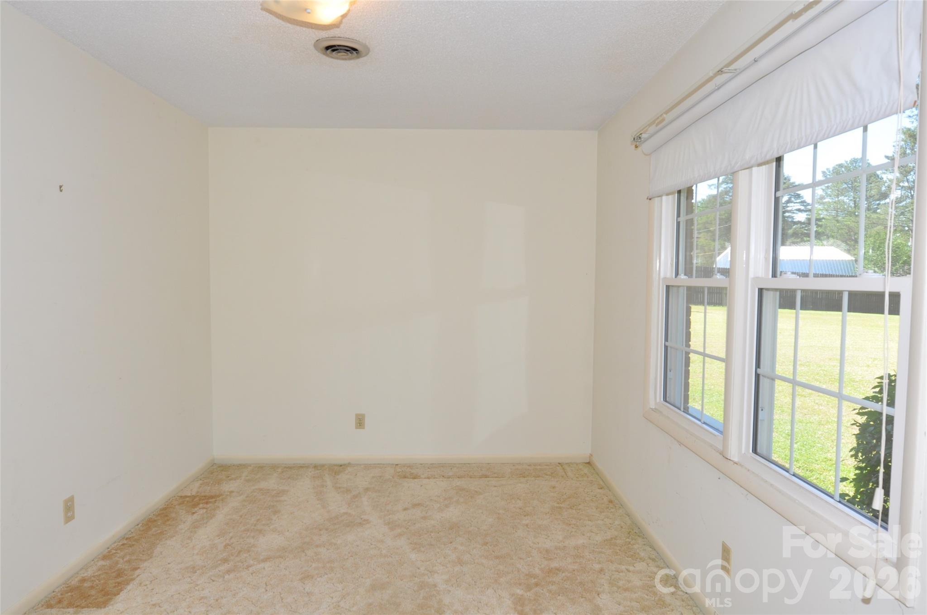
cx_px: 464
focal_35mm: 21
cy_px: 308
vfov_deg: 59.4
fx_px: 540
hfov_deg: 81.3
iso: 400
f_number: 5
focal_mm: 14
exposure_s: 1/100
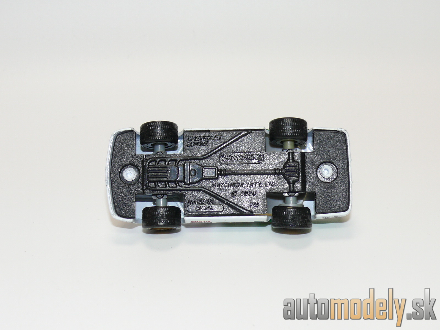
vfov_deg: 23.3
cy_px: 165
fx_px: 801
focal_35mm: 63
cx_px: 220
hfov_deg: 30.7
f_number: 4
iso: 100
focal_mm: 10.3
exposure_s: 1/30
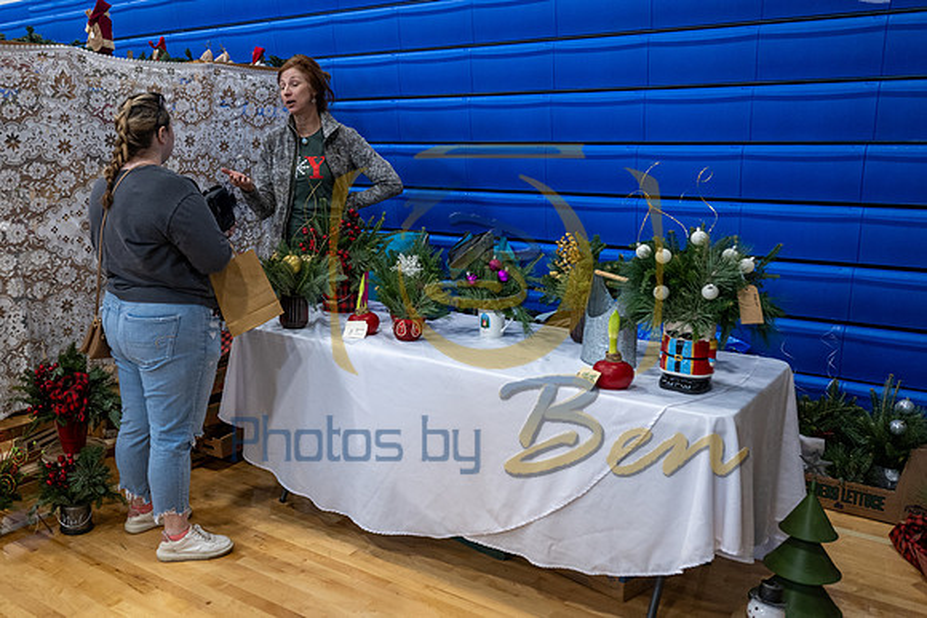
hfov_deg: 55.6
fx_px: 858
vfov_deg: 39.6
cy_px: 309
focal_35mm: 33
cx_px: 309
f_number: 3.5
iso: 1250
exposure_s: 1/125
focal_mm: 25
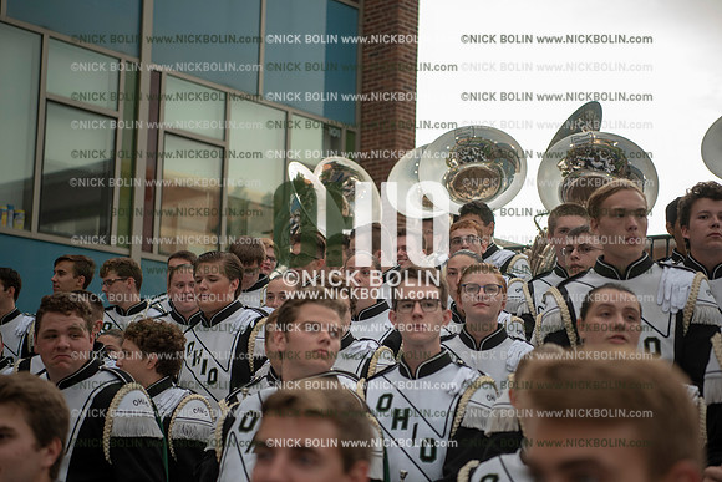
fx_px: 1404
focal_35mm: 70
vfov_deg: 19.5
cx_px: 361
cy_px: 241
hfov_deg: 28.8
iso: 800
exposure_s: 1/1000
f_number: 3.2
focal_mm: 70
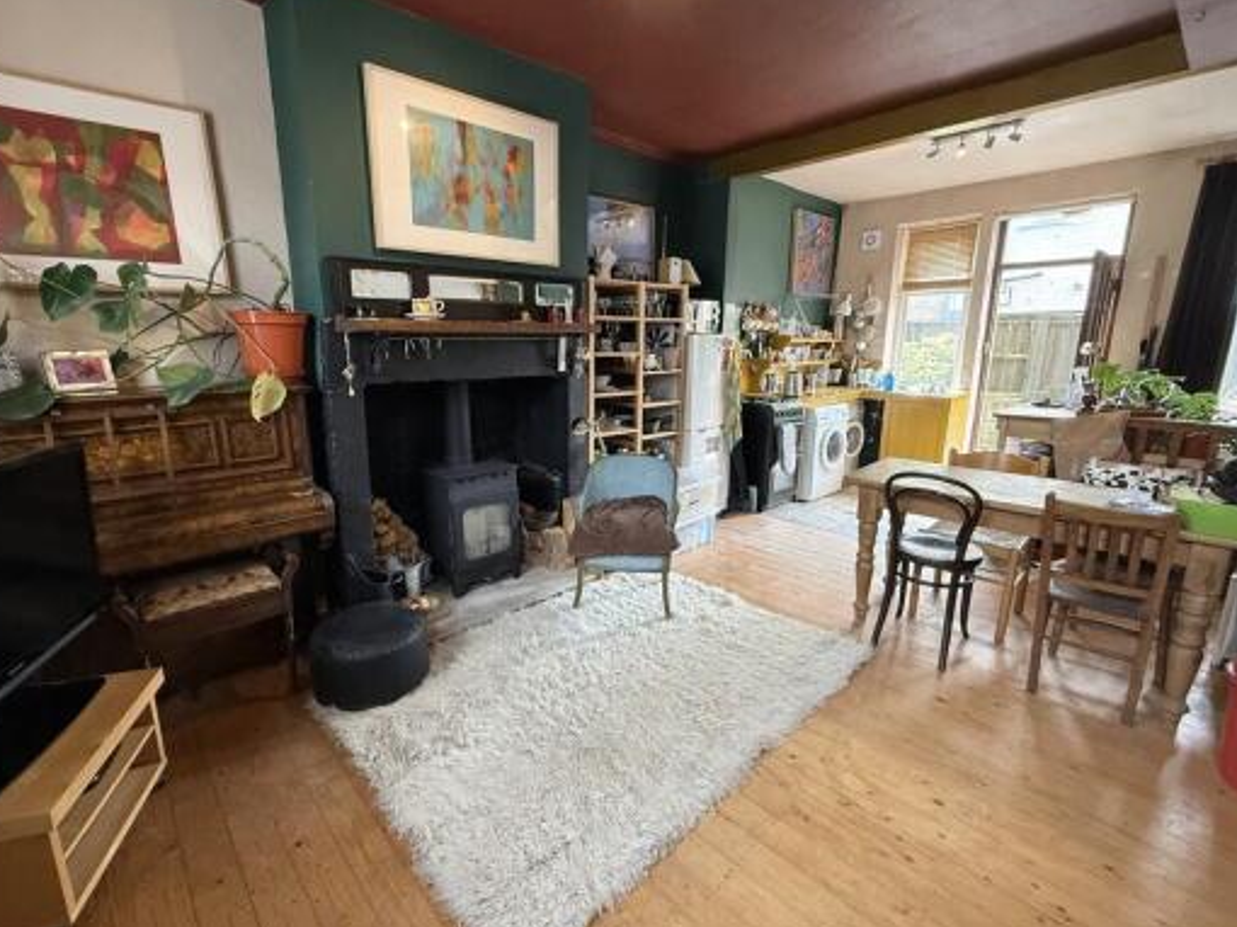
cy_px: 462
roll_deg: +0.9
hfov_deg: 94.5
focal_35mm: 16
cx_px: 593
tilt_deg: -11.3
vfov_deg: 78.1
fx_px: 571
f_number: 2.2
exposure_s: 1/99
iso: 320
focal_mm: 2.22
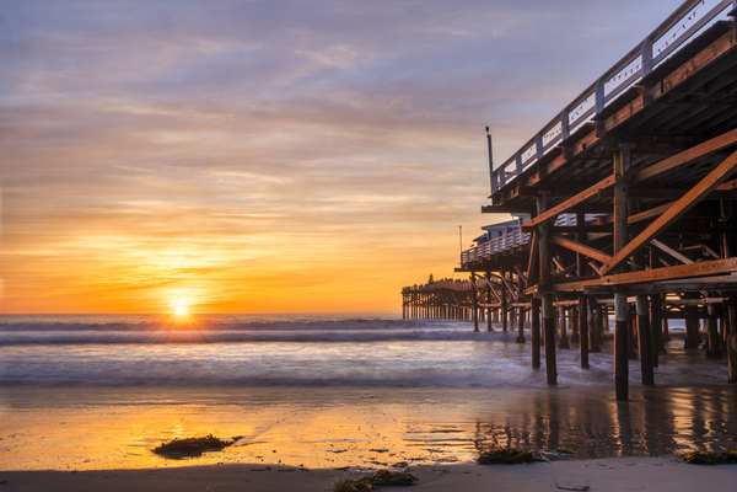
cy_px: 246
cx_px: 368
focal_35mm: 35
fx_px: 716
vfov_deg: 37.9
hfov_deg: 54.4
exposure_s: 1/25
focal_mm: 35
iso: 50
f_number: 18
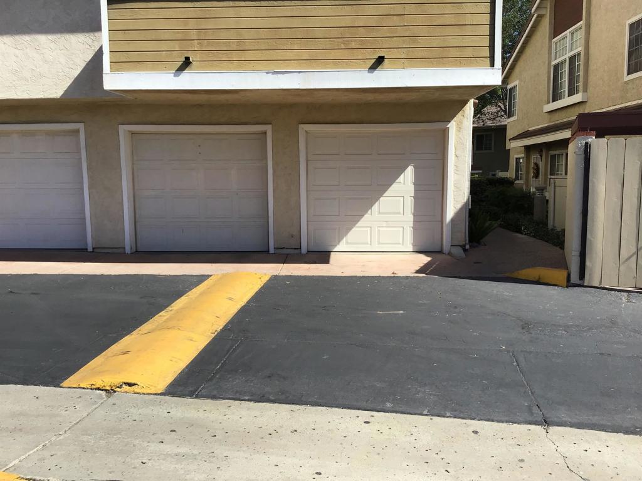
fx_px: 575
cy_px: 240
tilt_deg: -5.1
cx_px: 321
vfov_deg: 45.4
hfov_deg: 58.4
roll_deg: -0.1
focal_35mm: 31
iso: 25
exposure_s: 1/1148
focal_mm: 3.3
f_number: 2.4
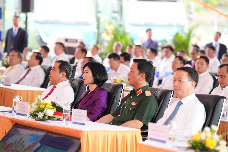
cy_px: 76
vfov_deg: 6.9
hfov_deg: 10.3
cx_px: 114
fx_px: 1267
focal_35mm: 200
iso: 1000
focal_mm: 200
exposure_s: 1/200
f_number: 4.5
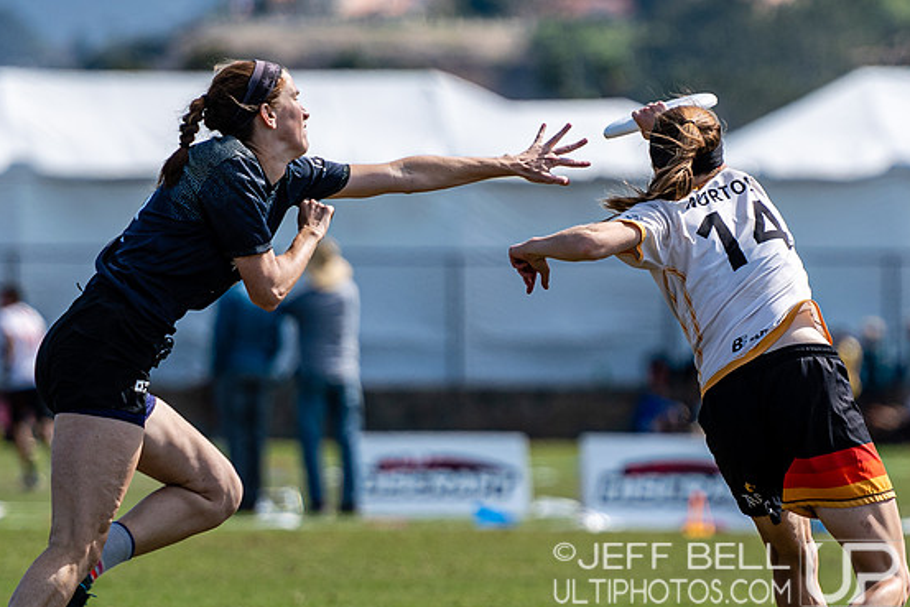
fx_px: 16257
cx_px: 819
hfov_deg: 3.2
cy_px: 391
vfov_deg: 2.1
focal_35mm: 643
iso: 100
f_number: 3.2
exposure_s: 1/1600
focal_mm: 200
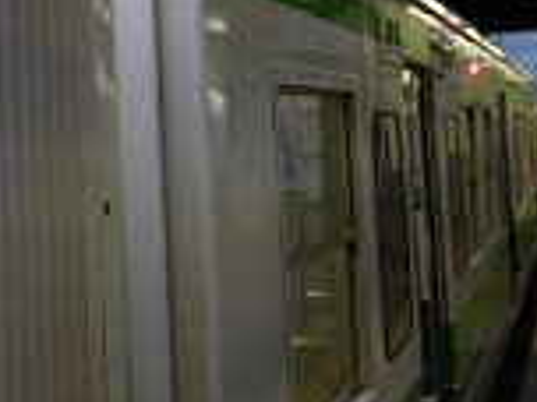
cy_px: -39
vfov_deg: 17.0
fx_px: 1303
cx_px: -81
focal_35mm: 84
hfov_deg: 21.8
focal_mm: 12
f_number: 3.5
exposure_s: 1/60
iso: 400
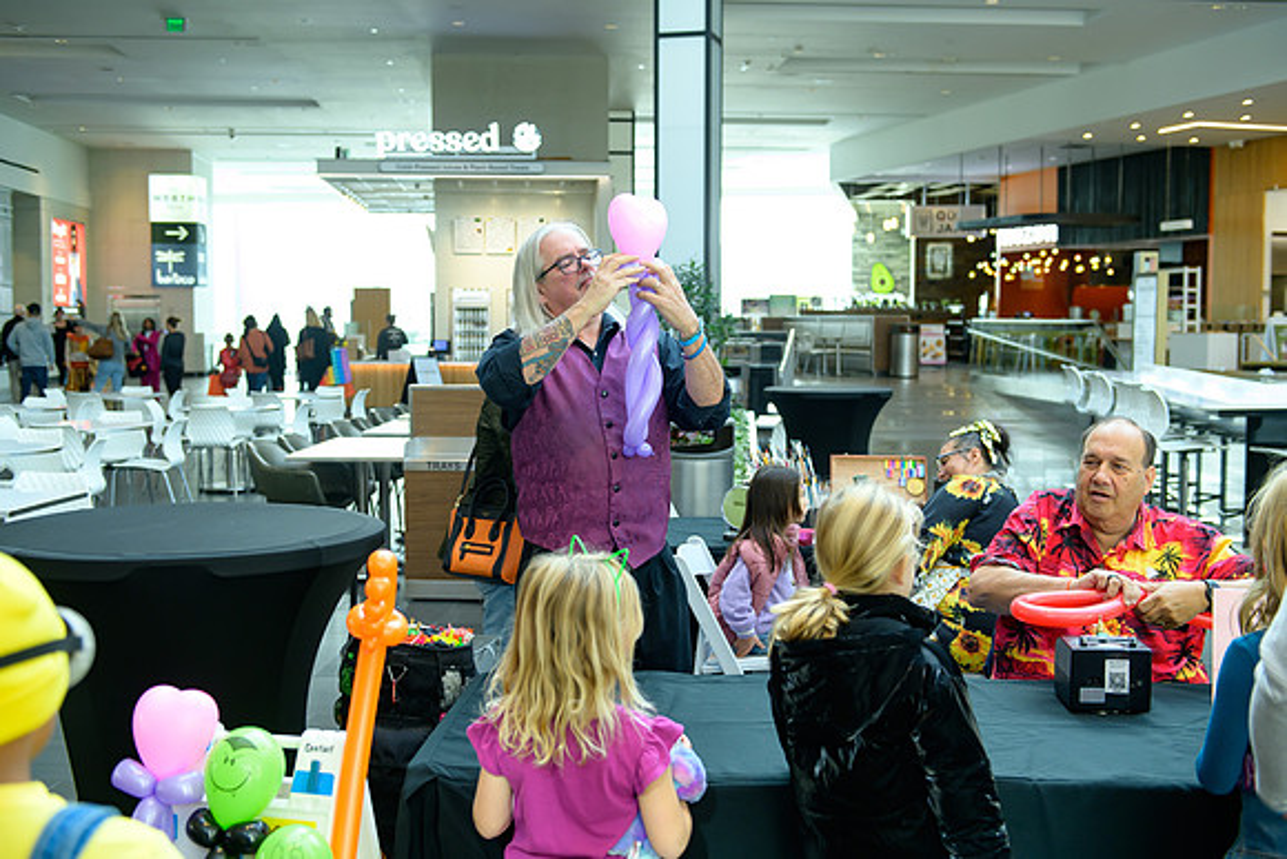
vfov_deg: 33.4
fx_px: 1430
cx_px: 644
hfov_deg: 48.4
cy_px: 430
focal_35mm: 40
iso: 1000
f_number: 3.5
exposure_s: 1/200
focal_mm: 40
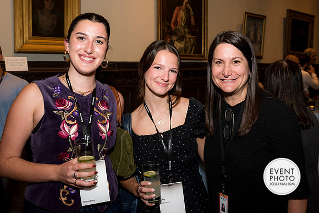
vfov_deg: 37.2
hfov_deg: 53.7
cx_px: 165
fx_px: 315
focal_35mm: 36
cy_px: 85
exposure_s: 1/125
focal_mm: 29
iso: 800
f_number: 5
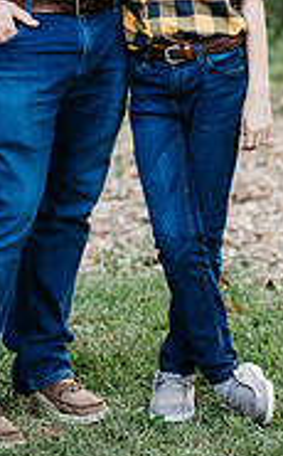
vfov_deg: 9.8
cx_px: 91
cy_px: -81
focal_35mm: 211
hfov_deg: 6.2
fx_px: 2614
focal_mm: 85
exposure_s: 1/200
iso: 200
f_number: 2.2
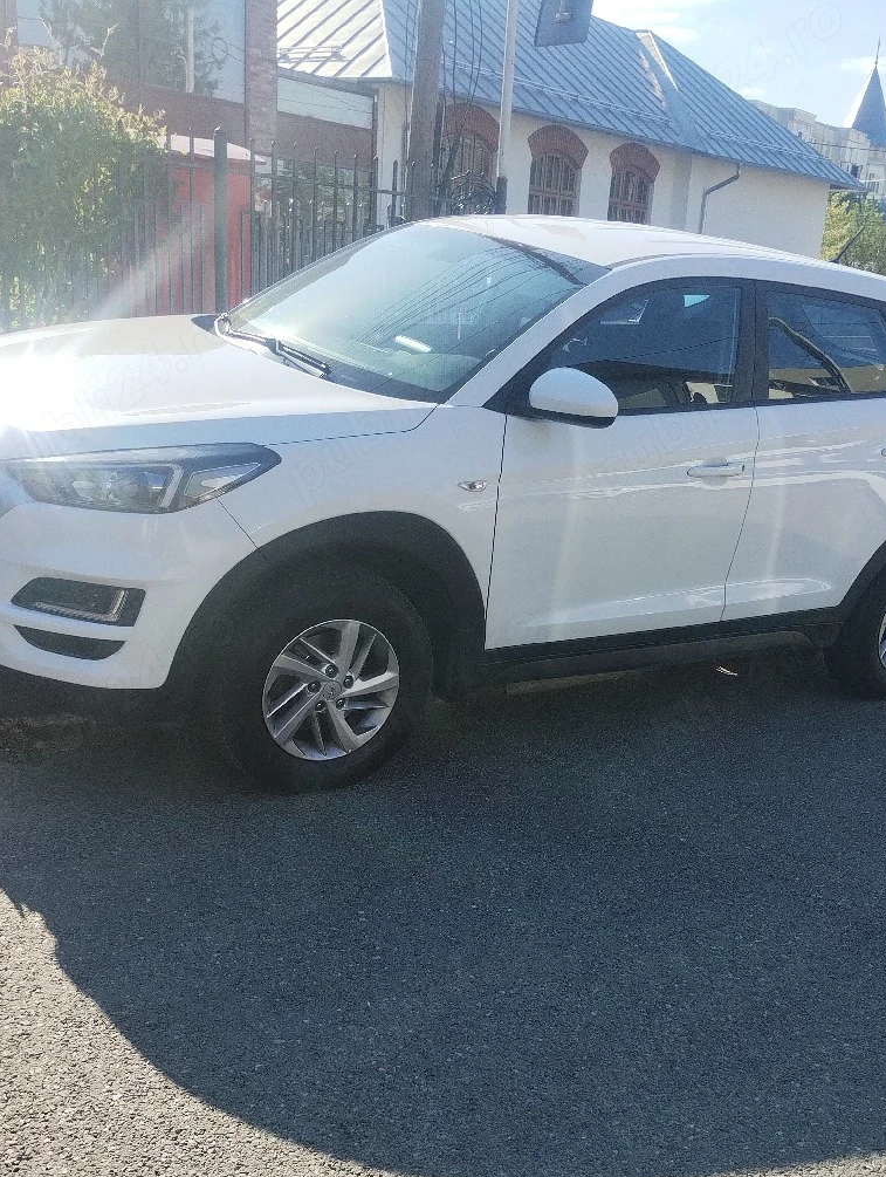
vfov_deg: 49.5
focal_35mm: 37
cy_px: 748
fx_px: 1259
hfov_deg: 38.7
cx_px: 490
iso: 100
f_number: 1.8
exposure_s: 1/556
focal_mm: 4.27
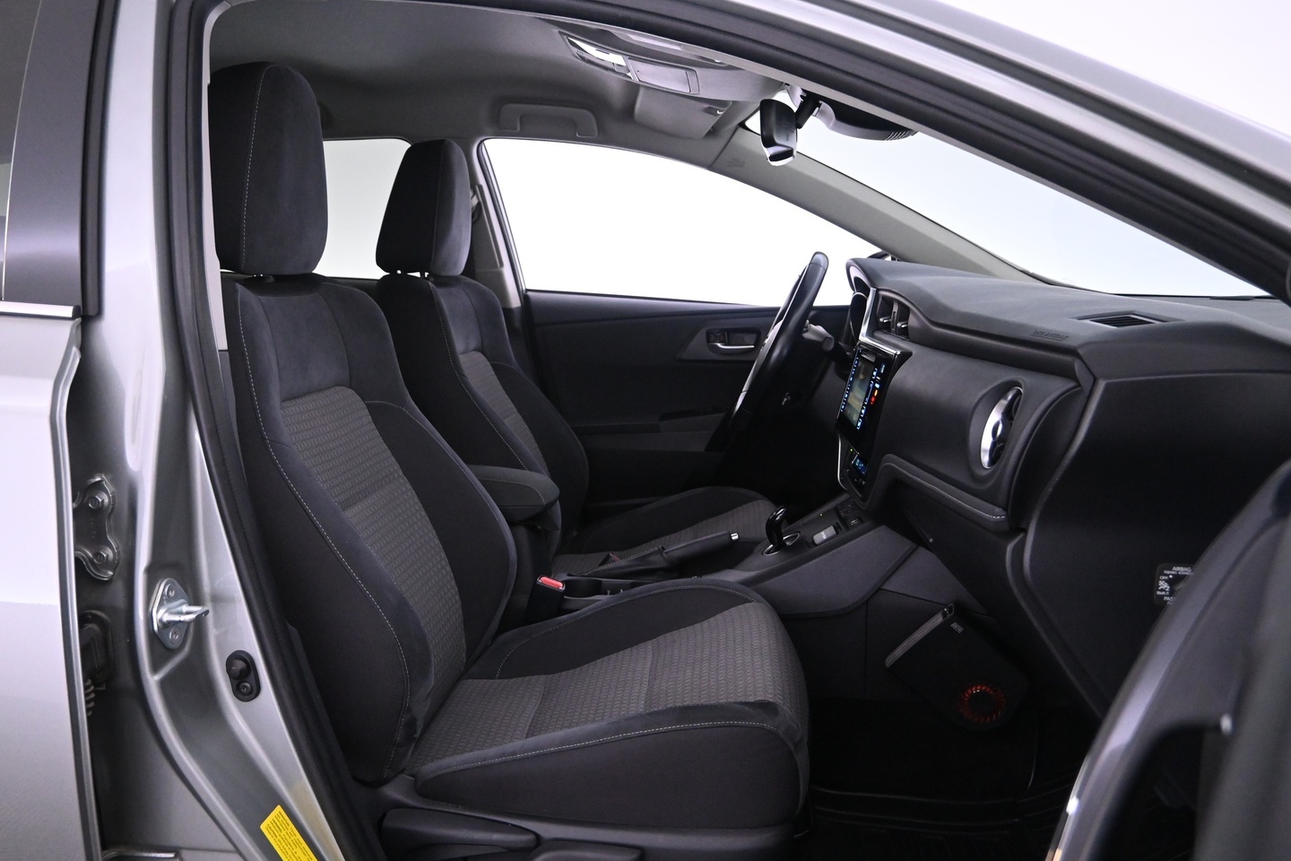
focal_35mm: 27
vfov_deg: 47.9
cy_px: 474
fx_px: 968
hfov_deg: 67.2
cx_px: 584
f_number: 3.5
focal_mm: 16
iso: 3200
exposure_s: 1/50
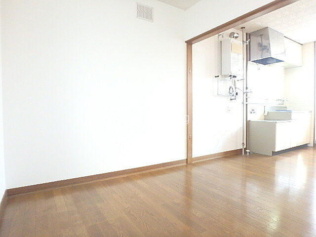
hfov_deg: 79.0
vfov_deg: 63.4
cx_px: 158
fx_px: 192
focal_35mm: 21
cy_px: 118
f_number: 3.5
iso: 800
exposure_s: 1/80
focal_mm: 3.7
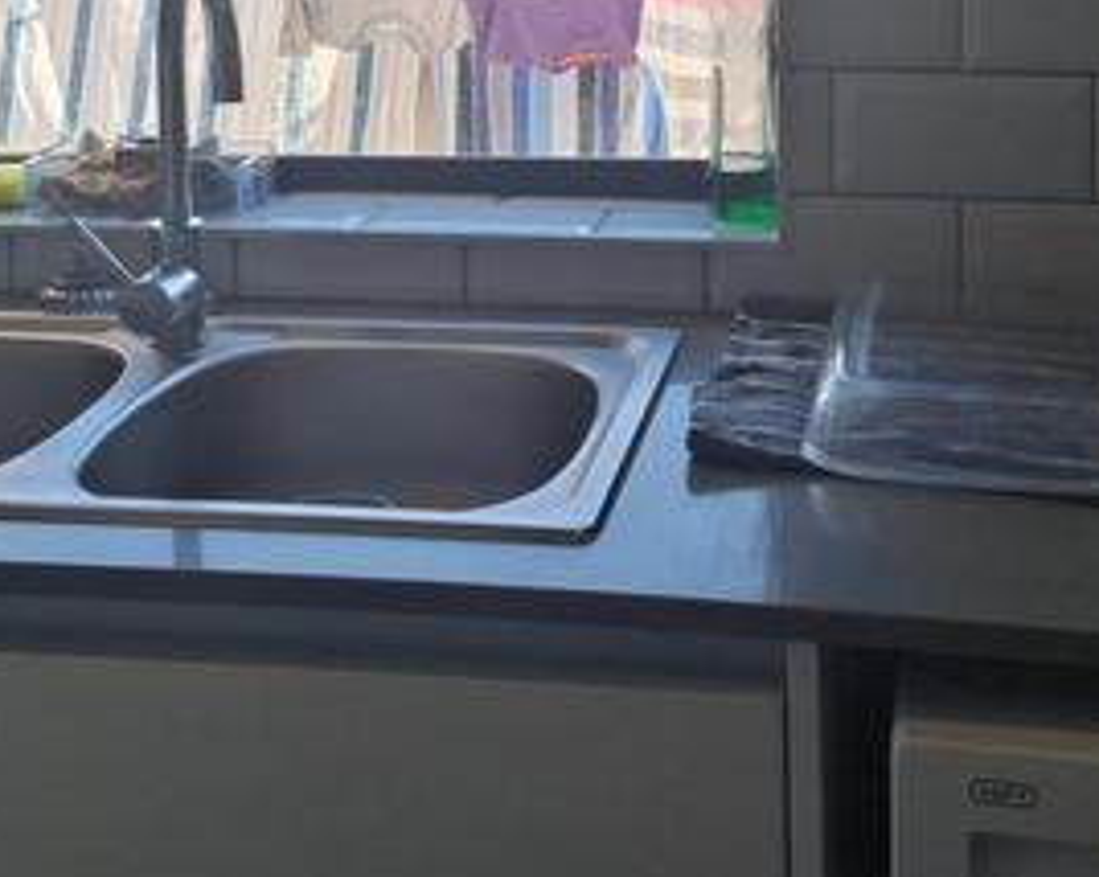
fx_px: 2178
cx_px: 500
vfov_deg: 21.8
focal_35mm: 67
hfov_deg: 28.3
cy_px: -29
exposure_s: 1/307
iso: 50
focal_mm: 5.54
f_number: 1.8
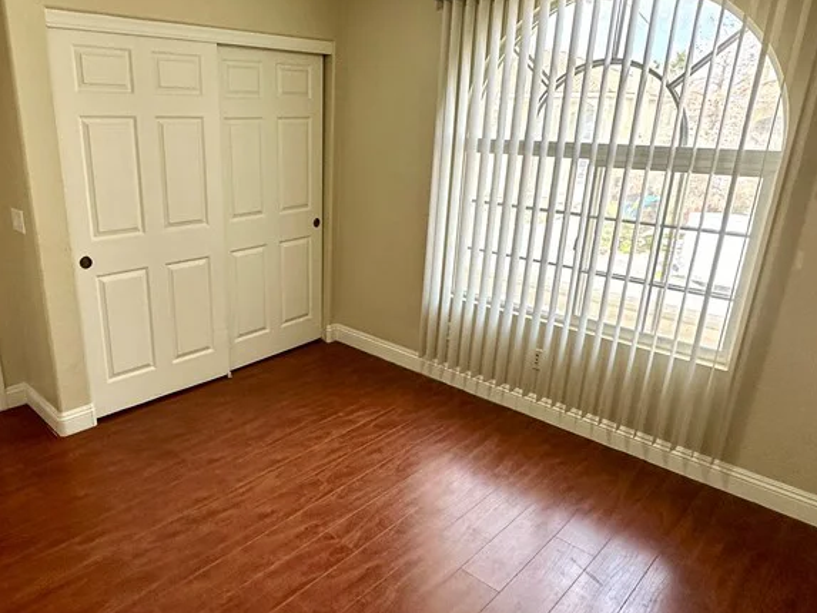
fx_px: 590
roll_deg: -0.3
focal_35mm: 25
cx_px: 308
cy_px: 304
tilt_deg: -18.0
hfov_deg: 68.3
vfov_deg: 54.9
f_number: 2.2
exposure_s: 1/120
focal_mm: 2.22
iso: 160
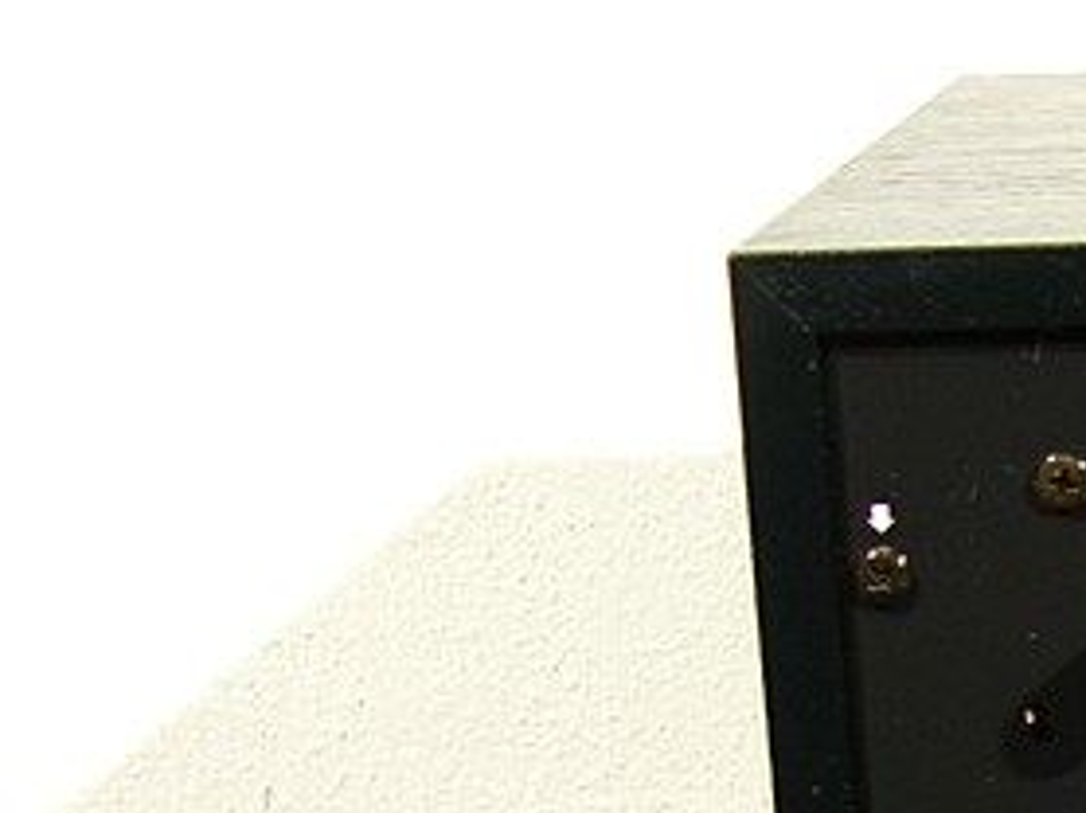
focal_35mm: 126
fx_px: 3950
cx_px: 1516
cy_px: 1278
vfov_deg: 11.2
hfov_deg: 14.8
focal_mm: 9
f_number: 2.2
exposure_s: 1/30
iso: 50
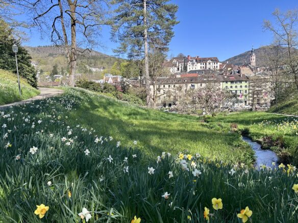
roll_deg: +1.5
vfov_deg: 56.8
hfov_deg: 71.6
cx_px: 149
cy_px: 112
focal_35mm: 24
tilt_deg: -5.5
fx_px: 207
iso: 80
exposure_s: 1/2353
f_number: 1.78
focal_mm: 6.86
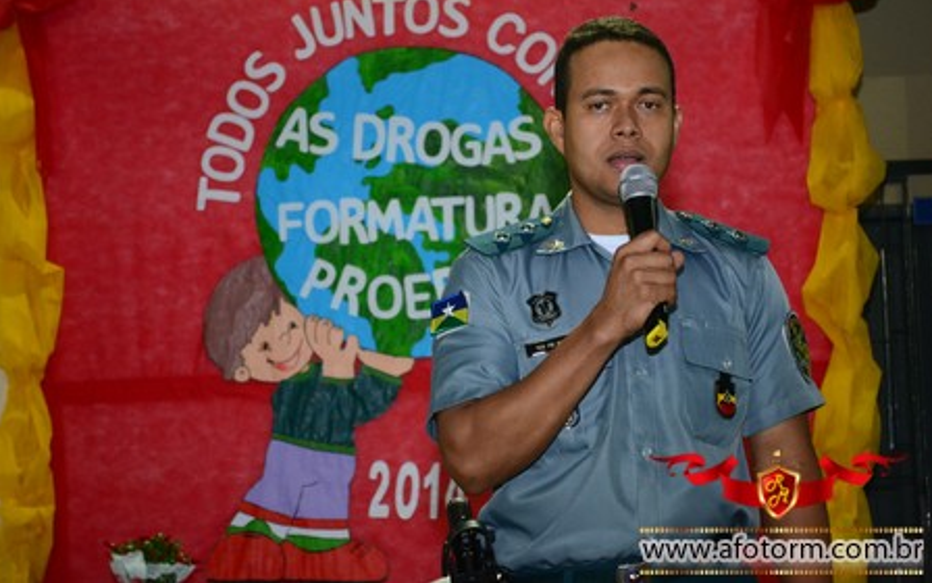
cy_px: 273
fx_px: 2147
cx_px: 466
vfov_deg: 15.5
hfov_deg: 24.5
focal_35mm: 85
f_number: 5.6
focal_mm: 55
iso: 1600
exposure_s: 1/60
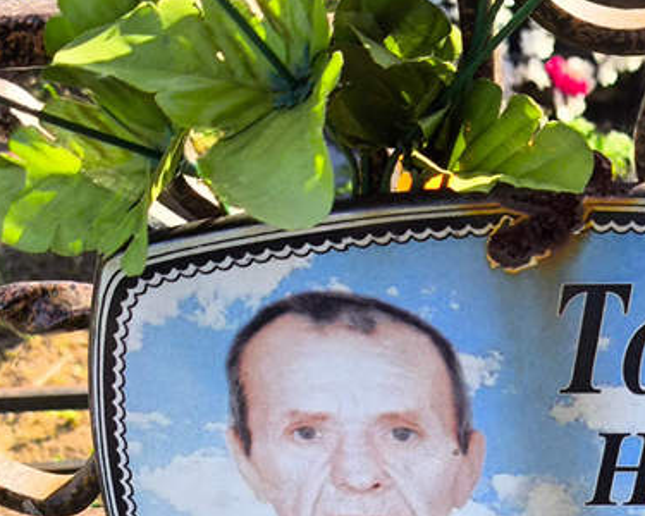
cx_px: 486
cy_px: 470
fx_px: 1985
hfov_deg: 18.3
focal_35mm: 104
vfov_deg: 14.6
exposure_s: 1/470
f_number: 1.7
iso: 50
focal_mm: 4.71
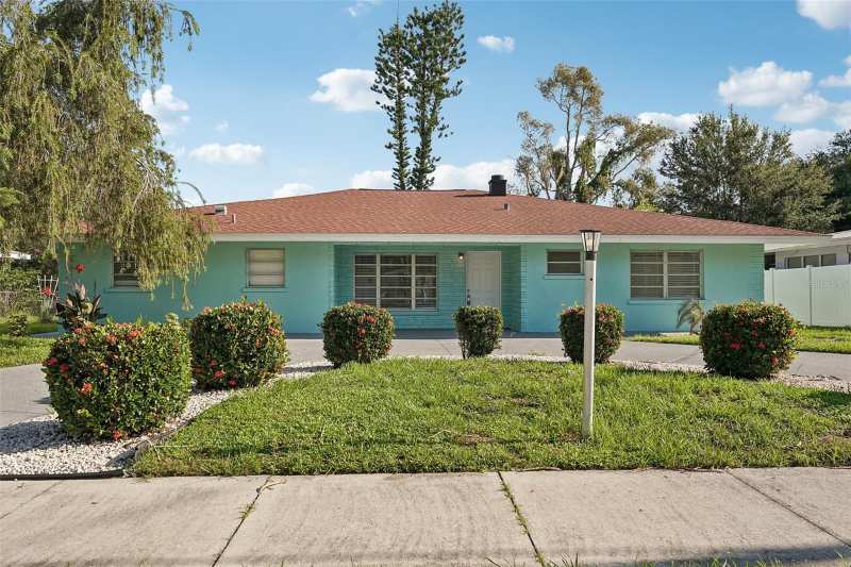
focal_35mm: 26
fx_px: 603
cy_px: 284
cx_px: 426
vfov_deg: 50.4
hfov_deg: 70.4
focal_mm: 25.5
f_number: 6.3
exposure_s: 1/1000
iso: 400
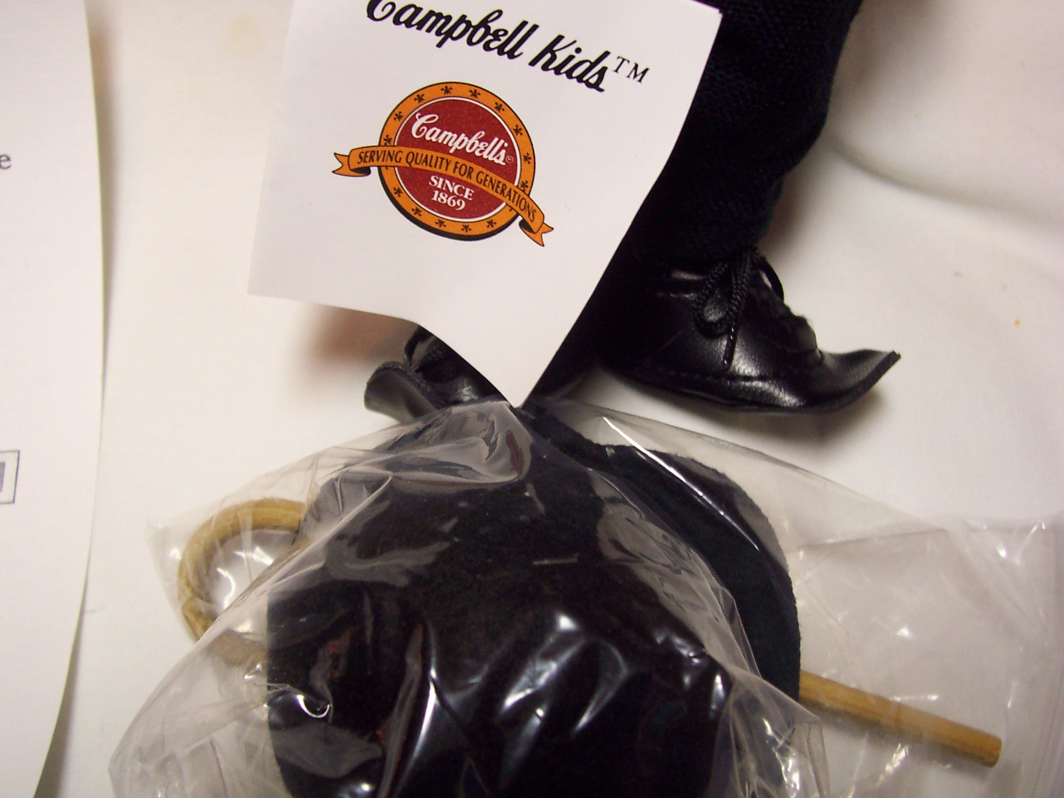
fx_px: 1137
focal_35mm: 37
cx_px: 532
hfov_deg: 50.1
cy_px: 399
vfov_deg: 38.7
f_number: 2.8
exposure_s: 1/30
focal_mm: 5.6
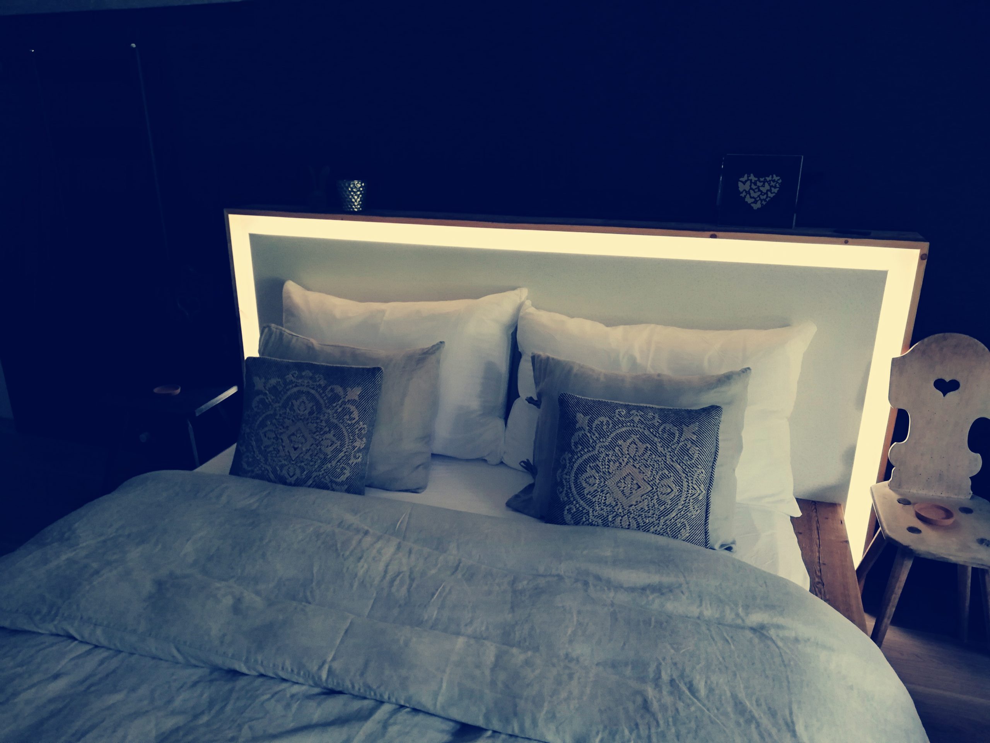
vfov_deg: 53.1
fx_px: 744
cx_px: 495
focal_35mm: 26
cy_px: 372
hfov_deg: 67.3
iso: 320
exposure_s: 1/33.3
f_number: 2.2
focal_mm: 3.81
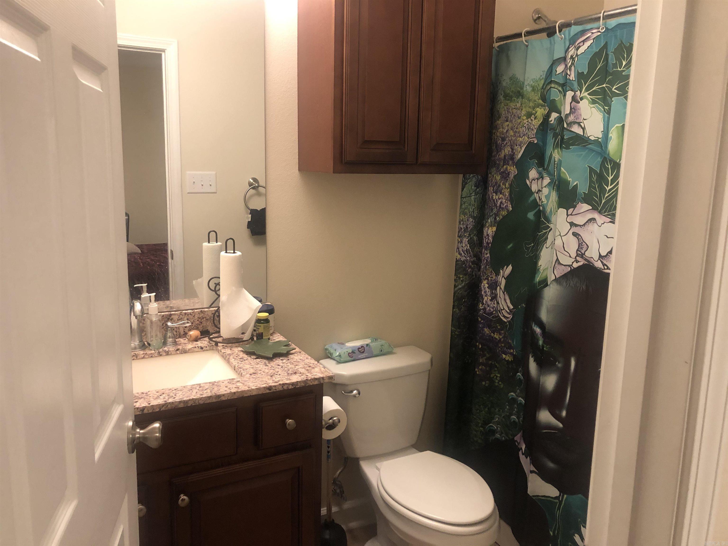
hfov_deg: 63.4
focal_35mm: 28
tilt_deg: -9.2
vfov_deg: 49.7
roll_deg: -1.1
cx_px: 364
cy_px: 273
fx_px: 589
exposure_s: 1/15
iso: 64
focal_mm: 3.99
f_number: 1.8
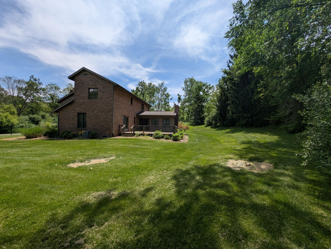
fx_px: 115
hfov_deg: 110.5
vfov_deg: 94.6
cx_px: 166
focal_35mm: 12
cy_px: 124
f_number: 1.95
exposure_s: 1/2179
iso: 41
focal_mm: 2.23
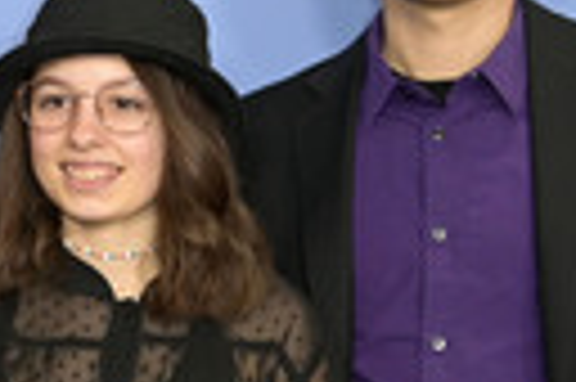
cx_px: -124
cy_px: 261
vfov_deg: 11.1
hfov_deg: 16.0
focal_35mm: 123
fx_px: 1965
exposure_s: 1/250
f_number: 6.3
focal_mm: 35
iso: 4000
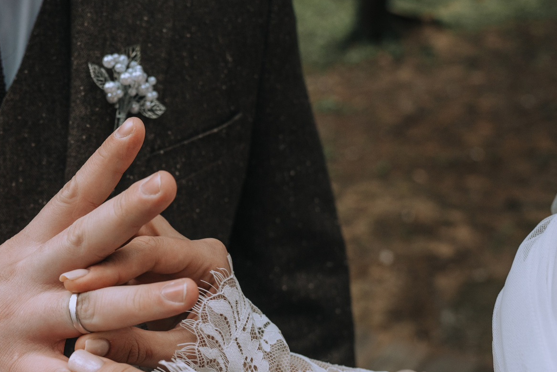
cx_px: 146
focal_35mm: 69
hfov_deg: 28.8
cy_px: 161
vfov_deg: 19.7
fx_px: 1068
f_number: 3.5
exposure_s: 1/250
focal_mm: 28
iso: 400
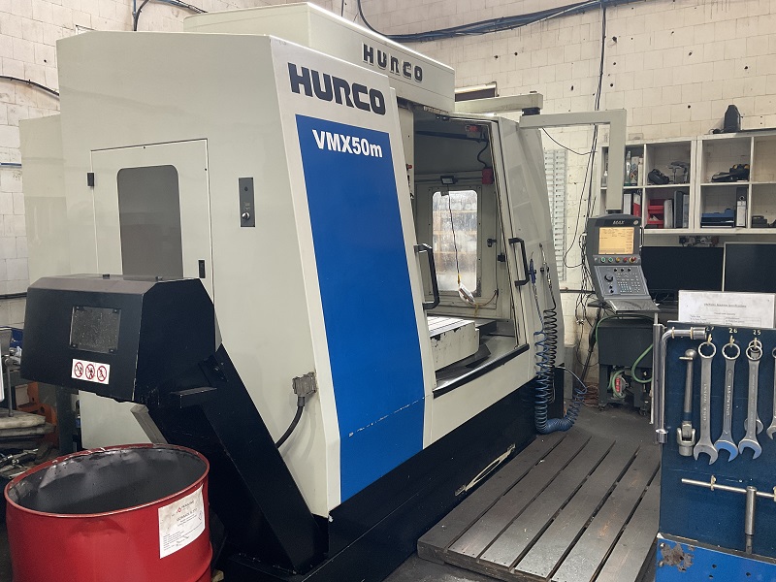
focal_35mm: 29
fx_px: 650
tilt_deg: -6.2
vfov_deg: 48.2
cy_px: 291
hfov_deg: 61.7
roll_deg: +0.4
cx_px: 388
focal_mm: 3
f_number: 1.8
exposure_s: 1/50
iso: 50
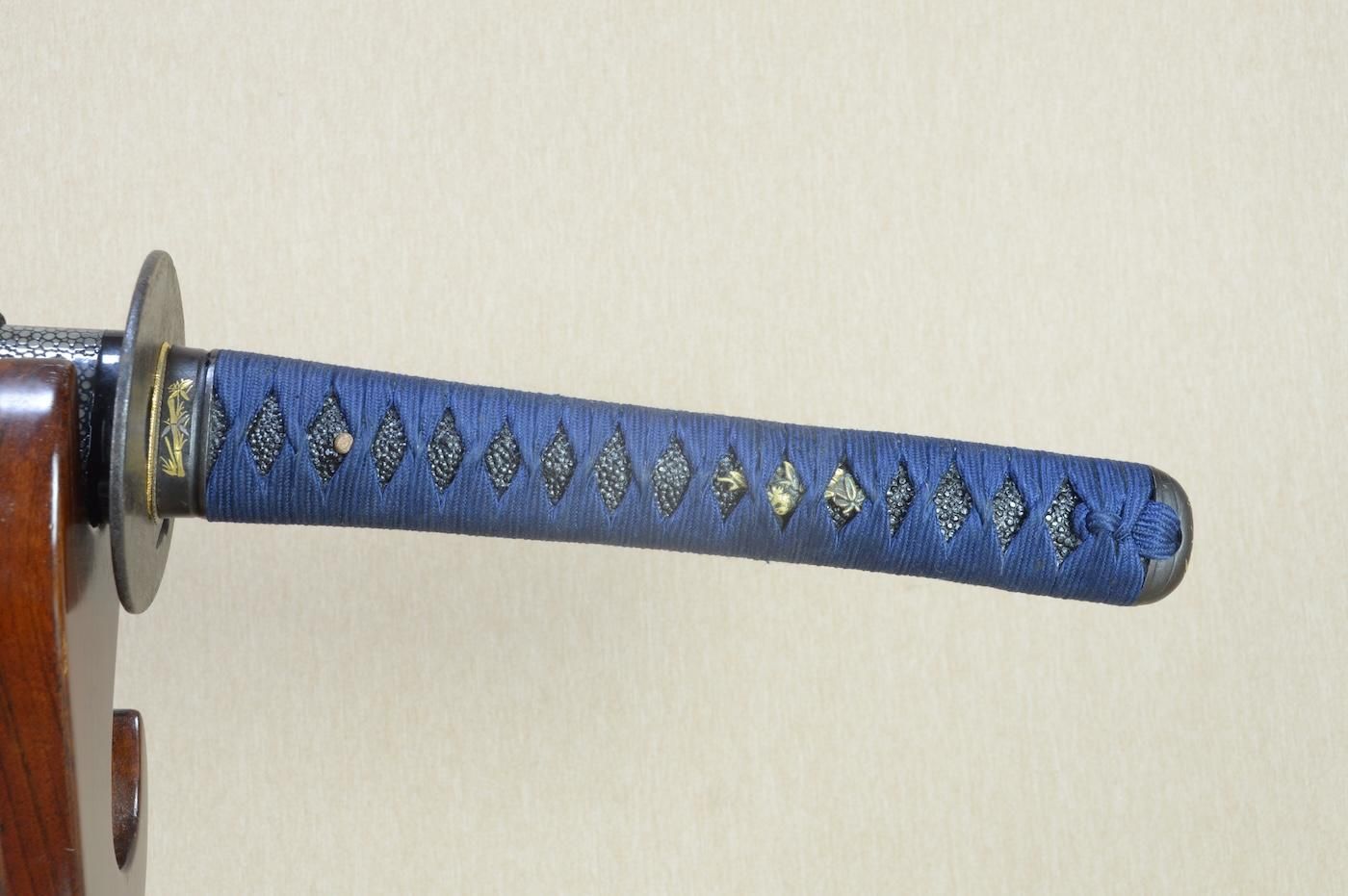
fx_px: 1796
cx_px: 674
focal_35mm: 48
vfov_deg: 28.0
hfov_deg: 41.1
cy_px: 448
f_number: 11
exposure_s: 1/1.6
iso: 400
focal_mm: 32
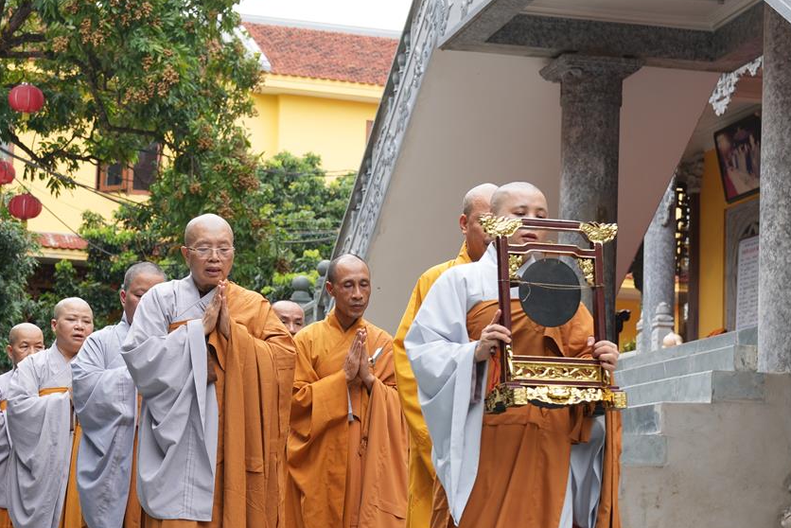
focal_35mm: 99
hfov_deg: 20.6
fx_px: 2176
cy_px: 294
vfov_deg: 13.8
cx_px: 308
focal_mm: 46
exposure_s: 1/160
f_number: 4
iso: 100
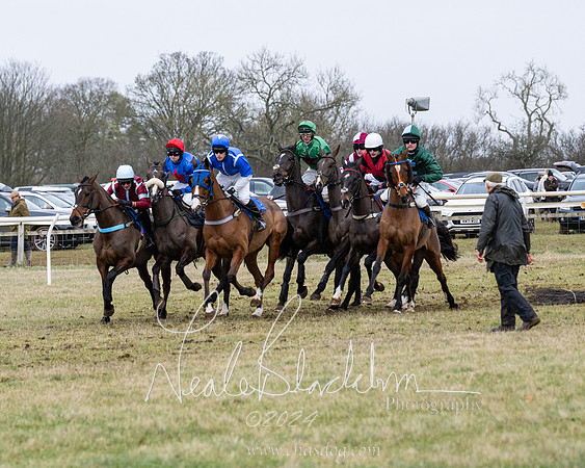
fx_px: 3646
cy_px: 247
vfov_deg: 7.3
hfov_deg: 9.2
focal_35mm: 211
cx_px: 236
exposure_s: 1/2000
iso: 800
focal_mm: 125
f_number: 4
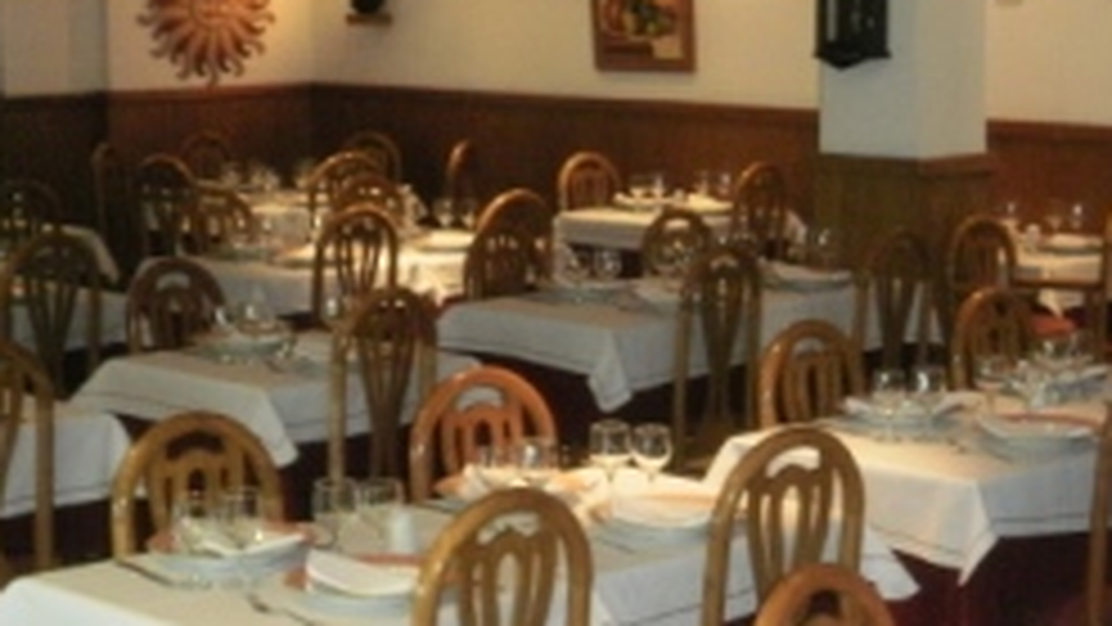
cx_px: 756
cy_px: 257
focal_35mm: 85
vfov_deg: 14.2
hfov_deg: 24.9
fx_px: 2507
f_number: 3.4
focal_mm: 7.61
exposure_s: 1/40
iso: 400
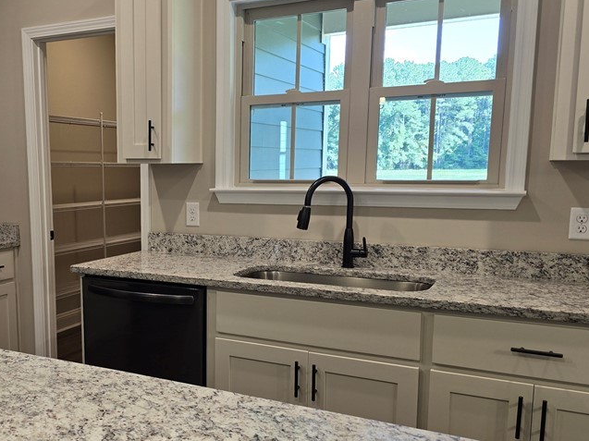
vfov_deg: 38.5
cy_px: 264
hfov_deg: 48.8
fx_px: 629
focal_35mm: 37
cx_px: 170
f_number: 1.7
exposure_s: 1/120
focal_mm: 6.3
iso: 64
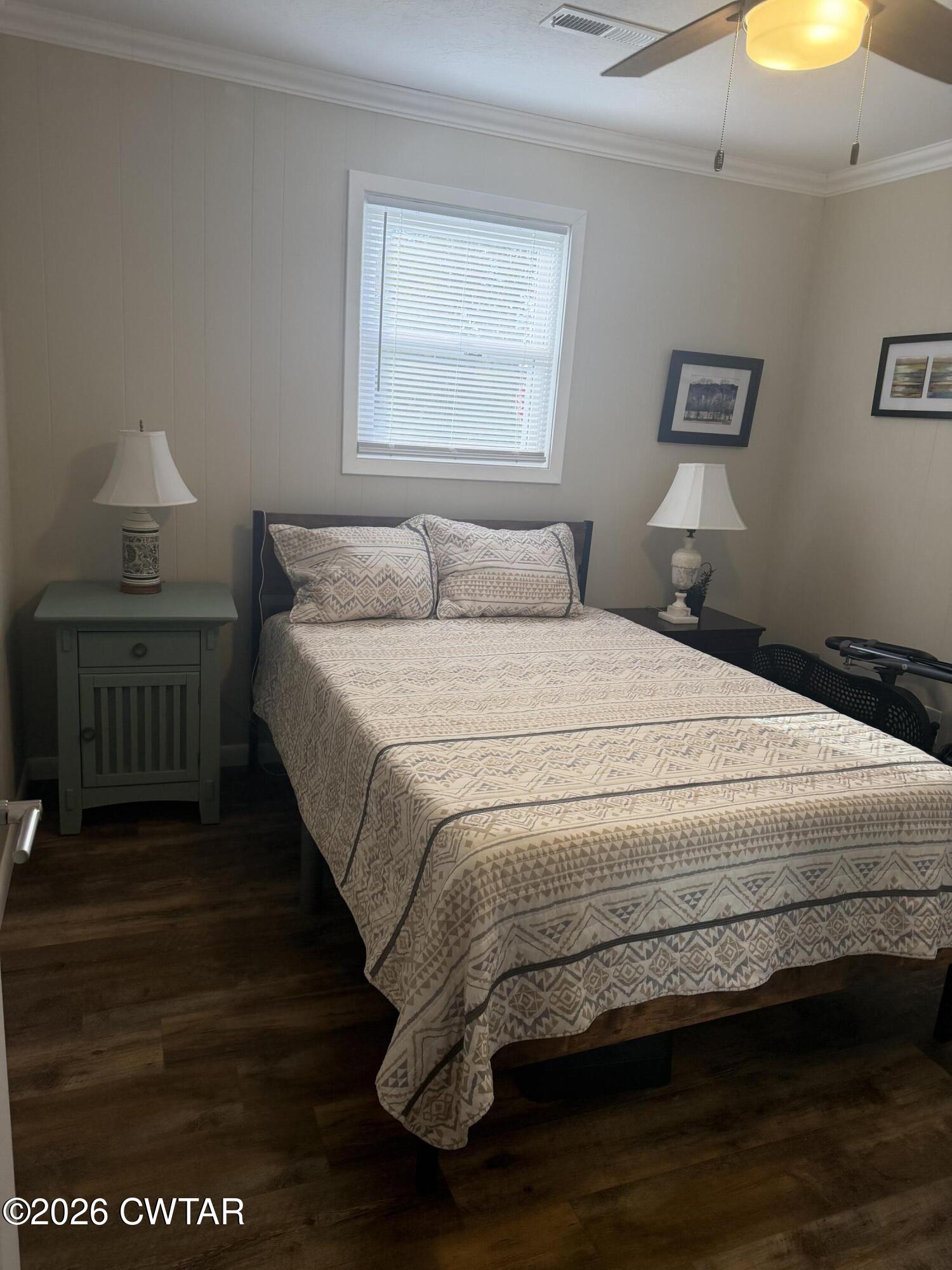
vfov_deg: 71.6
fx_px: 880
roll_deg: -3.8
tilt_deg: -14.9
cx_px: 476
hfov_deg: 56.8
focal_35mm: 24
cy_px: 635
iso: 200
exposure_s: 1/169
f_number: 1.78
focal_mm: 6.76
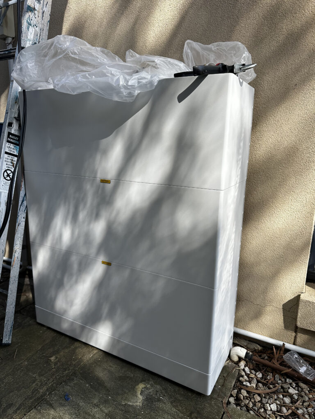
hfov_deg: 56.8
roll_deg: -1.9
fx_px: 291
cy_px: 210
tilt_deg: -12.0
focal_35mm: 24
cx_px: 158
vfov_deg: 71.6
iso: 80
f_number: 1.78
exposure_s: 1/1072
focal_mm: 6.86
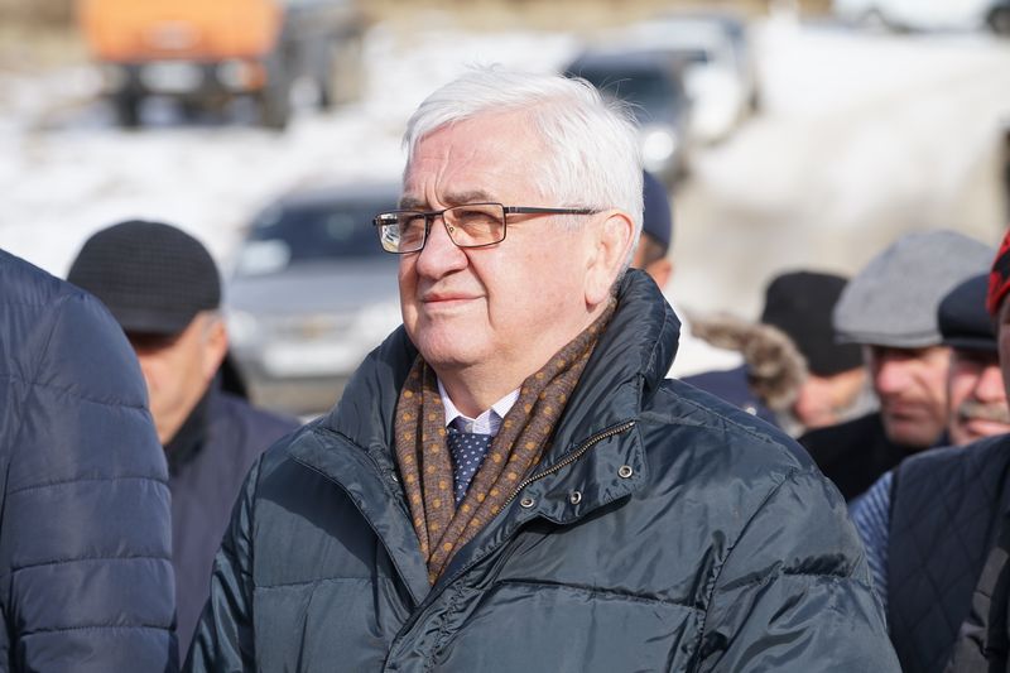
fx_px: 4544
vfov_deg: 8.5
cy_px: 336
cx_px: 505
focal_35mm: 162
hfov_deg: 12.7
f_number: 6.3
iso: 100
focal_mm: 162
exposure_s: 1/250
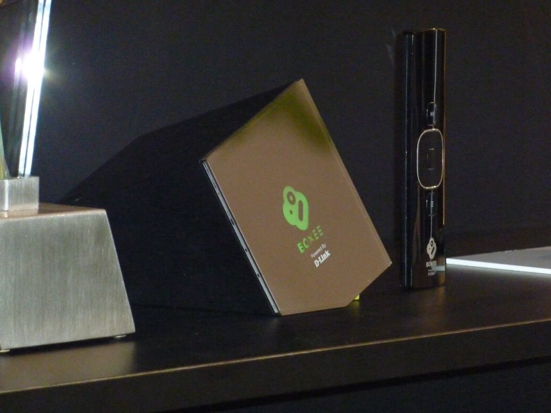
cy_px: 206
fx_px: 4775
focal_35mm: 300
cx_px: 276
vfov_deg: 5.0
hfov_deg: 6.6
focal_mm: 49.2
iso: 1000
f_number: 4.9
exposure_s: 1/60
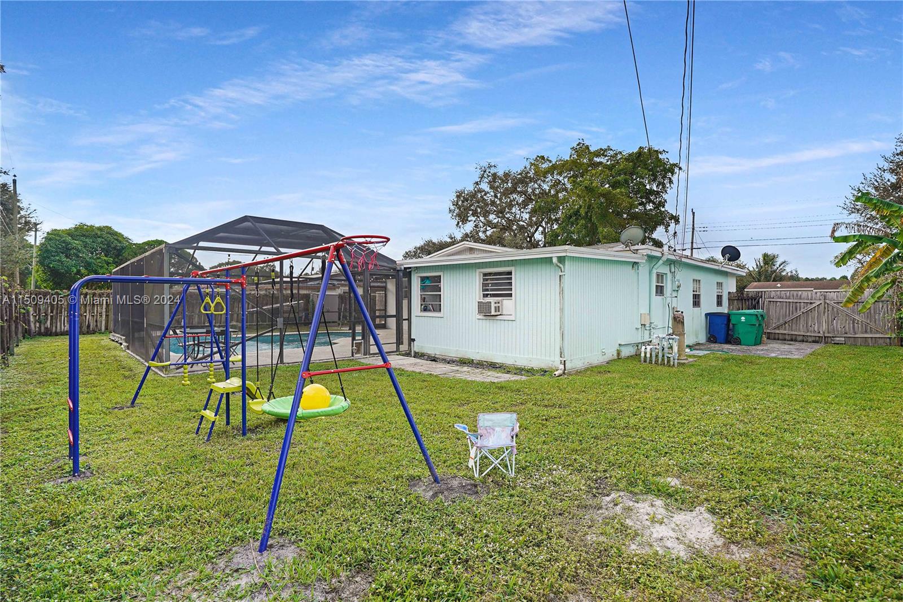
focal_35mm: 16
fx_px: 401
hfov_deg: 96.7
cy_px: 301
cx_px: 452
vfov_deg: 73.7
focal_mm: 16
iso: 100
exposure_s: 1/400
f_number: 4.5
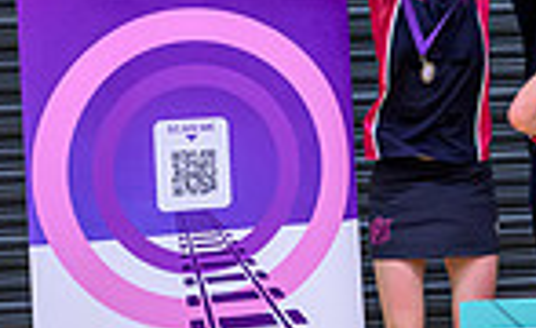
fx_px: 2469
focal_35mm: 170
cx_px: 983
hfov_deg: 11.4
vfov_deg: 7.6
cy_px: 79
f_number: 3.5
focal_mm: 39
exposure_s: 1/500
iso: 5000
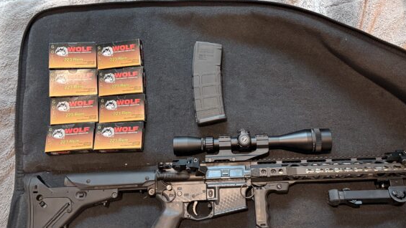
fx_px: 398
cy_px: 96
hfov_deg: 53.7
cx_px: 236
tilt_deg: -75.3
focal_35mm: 37
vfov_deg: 31.9
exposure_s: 1/60
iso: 800
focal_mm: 6.76
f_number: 1.78
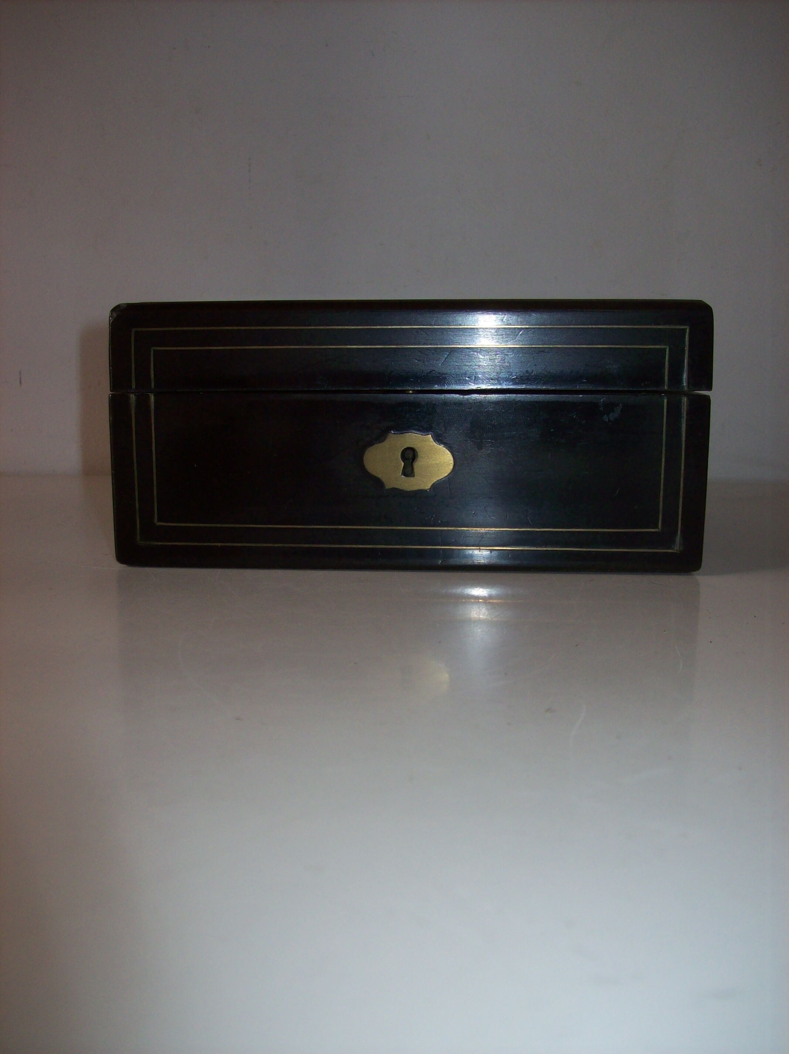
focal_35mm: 36
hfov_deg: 39.6
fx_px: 1095
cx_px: 394
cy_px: 527
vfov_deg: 51.4
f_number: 2.7
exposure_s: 1/64
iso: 80
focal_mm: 6
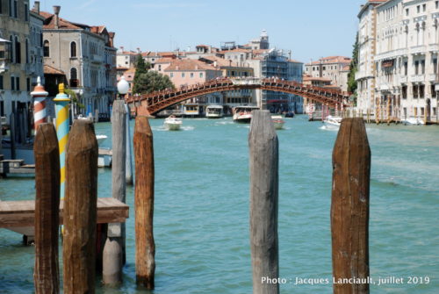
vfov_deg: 19.8
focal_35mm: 69
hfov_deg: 29.2
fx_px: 843
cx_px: 220
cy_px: 147
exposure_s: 1/20
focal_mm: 46
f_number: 29
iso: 100
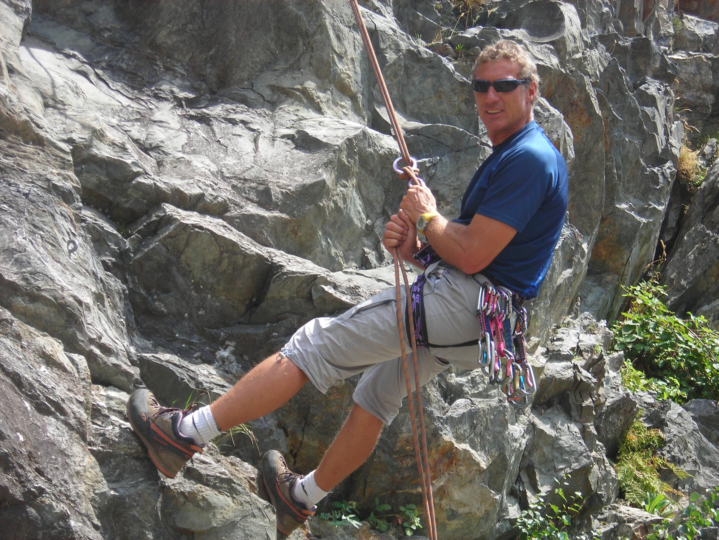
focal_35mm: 90
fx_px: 1869
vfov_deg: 16.4
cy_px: 270
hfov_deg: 21.8
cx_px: 360
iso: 50
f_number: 4.6
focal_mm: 14.8
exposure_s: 1/155
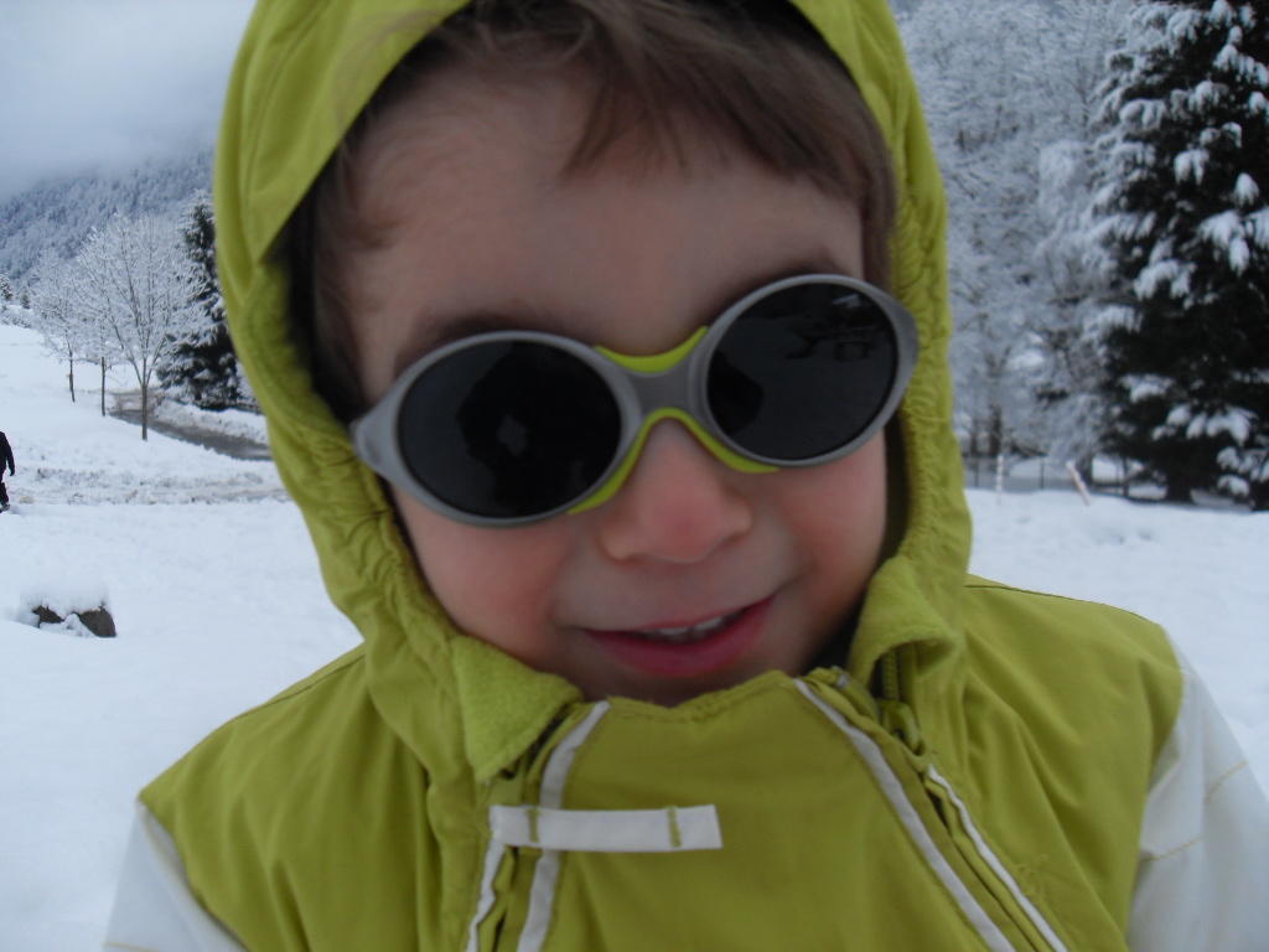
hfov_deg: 54.0
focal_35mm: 34
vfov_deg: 41.8
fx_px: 1246
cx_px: 634
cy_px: 476
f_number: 7
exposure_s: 1/250
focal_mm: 6.3
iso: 80
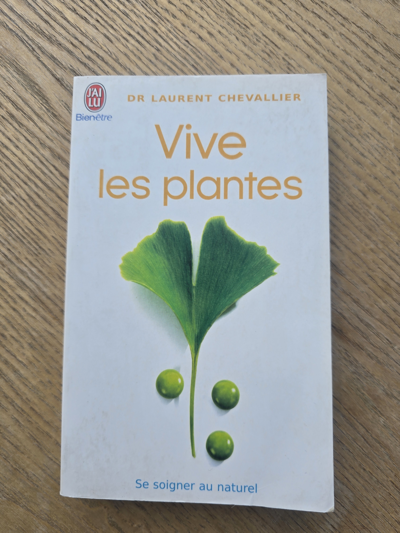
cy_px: 266
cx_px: 200
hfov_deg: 58.9
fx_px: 354
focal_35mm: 23
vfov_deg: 73.9
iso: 12
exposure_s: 1/489
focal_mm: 6.3
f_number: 1.7
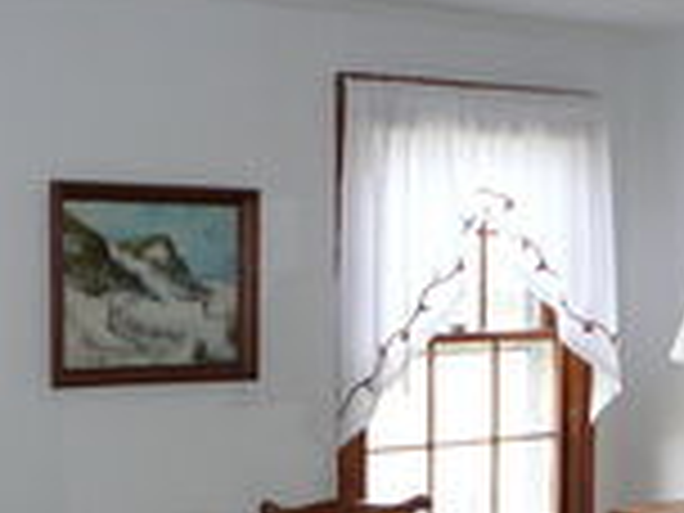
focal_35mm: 85
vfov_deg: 16.9
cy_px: 526
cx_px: 387
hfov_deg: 23.0
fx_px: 1680
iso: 100
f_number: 2.8
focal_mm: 5.2
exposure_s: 1/40
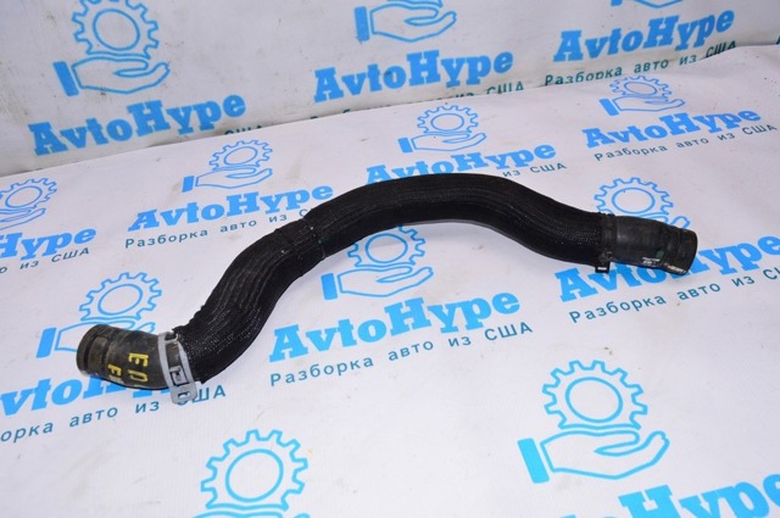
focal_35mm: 30
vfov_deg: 43.5
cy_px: 259
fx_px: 649
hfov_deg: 62.0
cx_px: 390
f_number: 8
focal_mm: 20
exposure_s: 1/200
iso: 1600
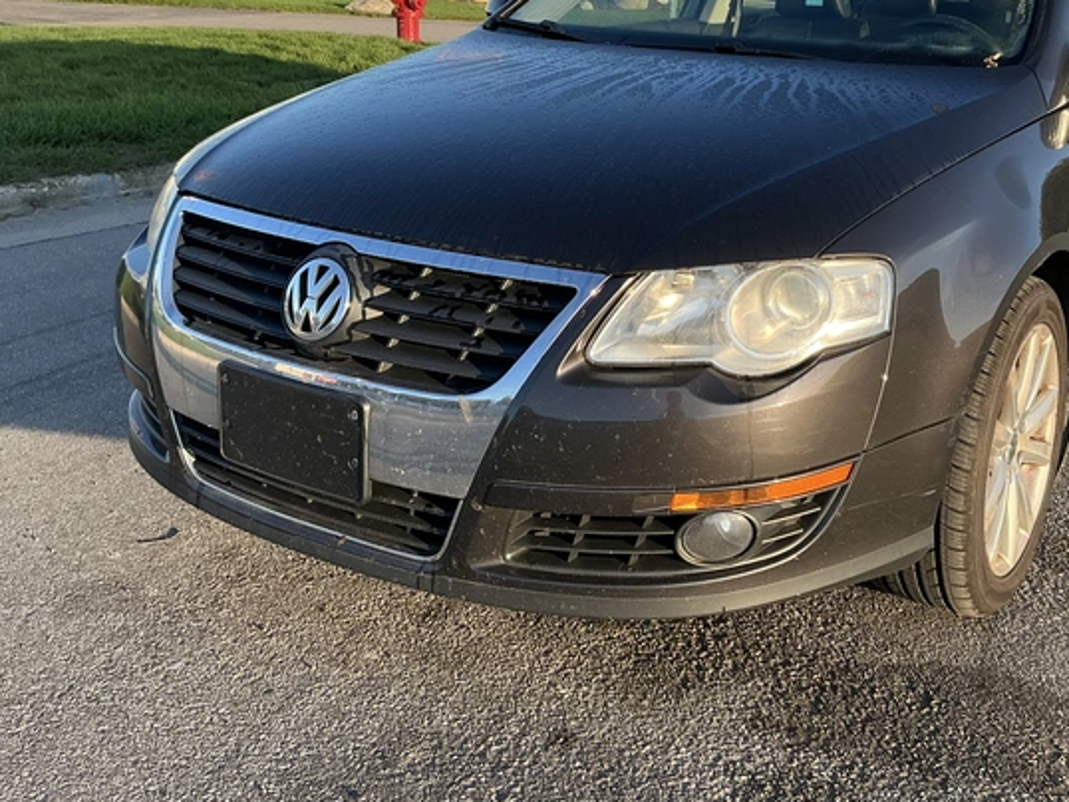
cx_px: 676
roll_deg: -2.4
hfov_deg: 47.4
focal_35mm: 39
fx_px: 1205
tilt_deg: -11.8
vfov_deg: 36.3
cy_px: 247
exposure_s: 1/378
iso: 25
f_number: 1.8
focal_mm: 3
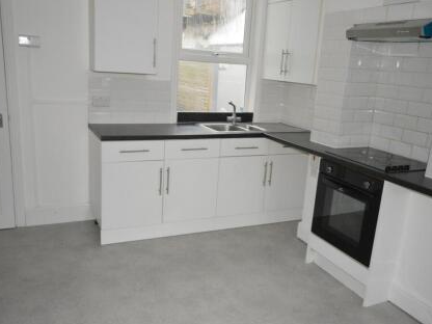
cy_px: 164
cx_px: 216
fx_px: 412
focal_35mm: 33
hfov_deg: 55.4
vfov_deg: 42.9
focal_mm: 20
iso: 3200
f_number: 5.6
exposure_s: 1/60
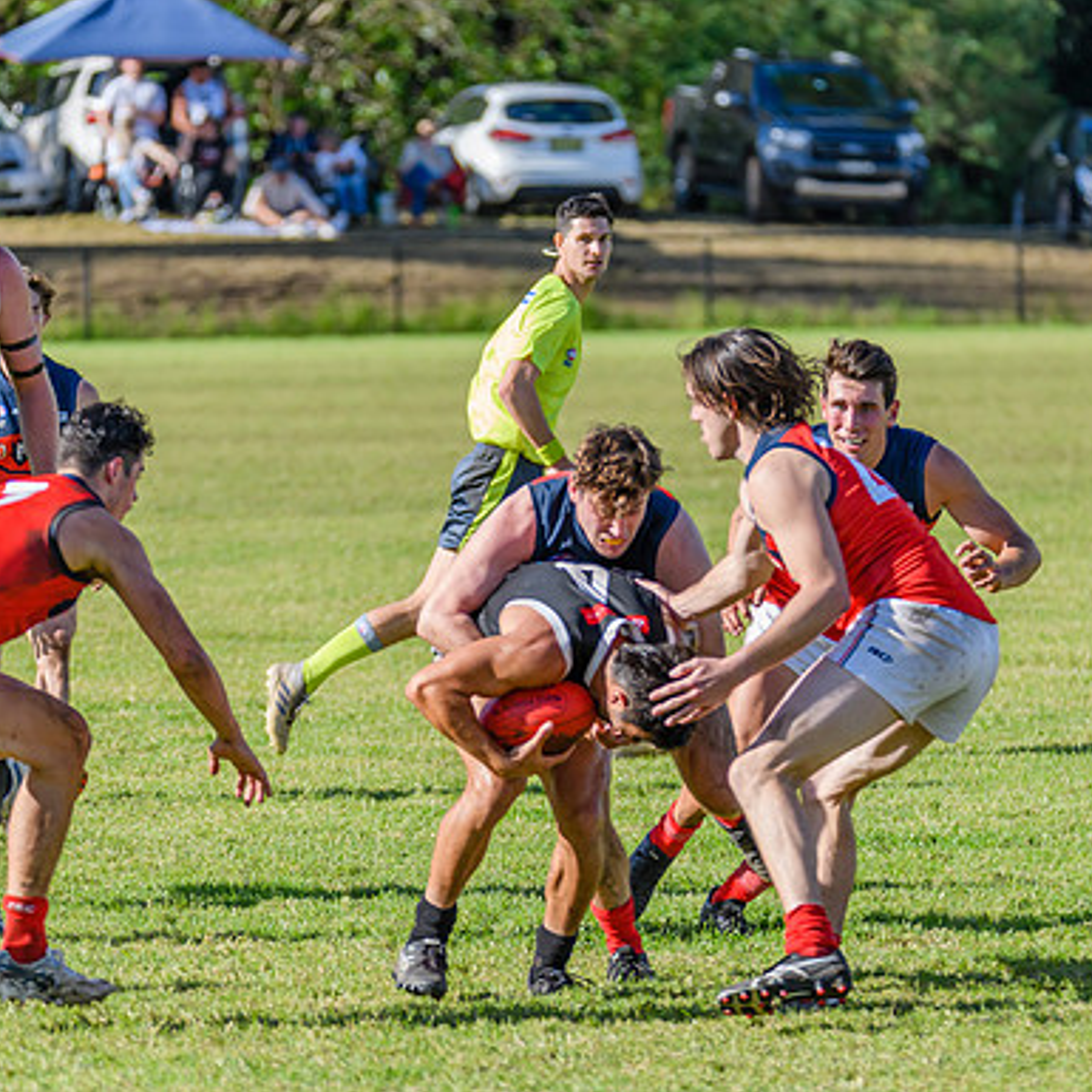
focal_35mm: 407
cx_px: 603
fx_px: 14526
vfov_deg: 4.3
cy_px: 496
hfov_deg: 4.3
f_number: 6
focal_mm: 280
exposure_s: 1/2000
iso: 800
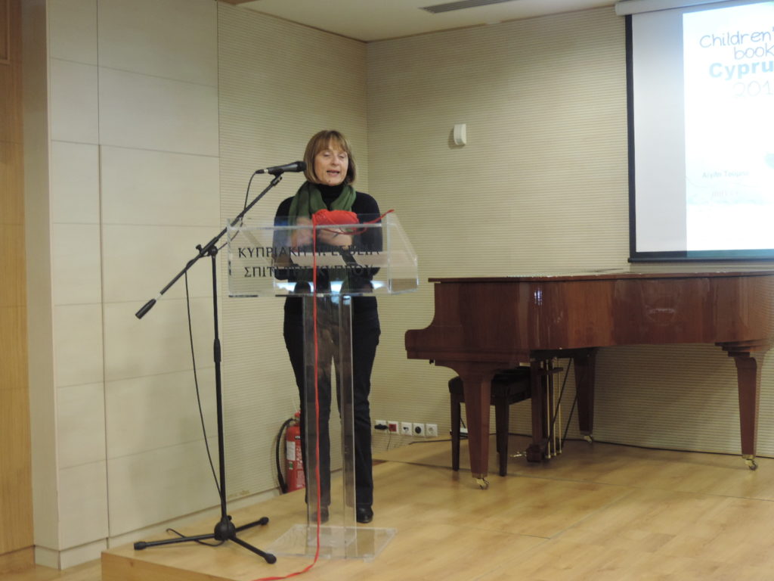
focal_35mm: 47
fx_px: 1051
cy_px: 290
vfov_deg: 30.9
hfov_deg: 40.4
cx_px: 387
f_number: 3.5
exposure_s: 1/13
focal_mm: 8.3
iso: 400
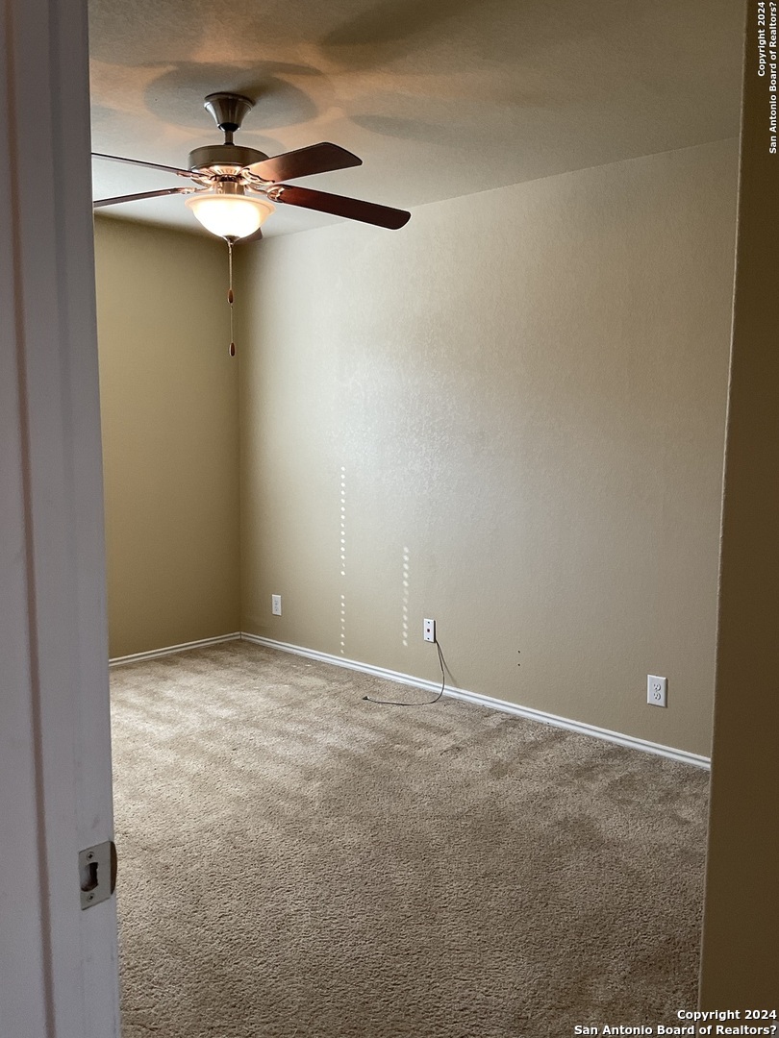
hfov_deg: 48.2
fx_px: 870
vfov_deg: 61.7
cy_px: 519
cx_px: 390
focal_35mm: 29
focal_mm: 3
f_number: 1.8
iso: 50
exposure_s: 1/60
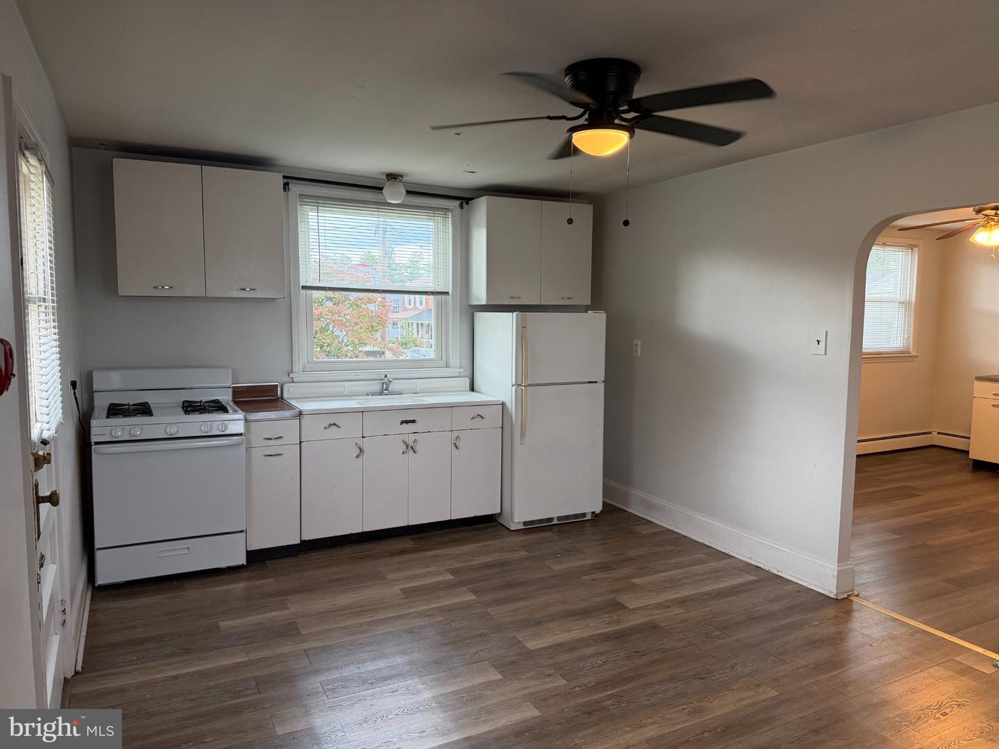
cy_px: 374
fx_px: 693
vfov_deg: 56.8
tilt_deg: -4.5
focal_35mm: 24
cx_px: 500
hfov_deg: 71.6
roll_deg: -1.2
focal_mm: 6.76
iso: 250
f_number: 1.78
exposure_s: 1/120
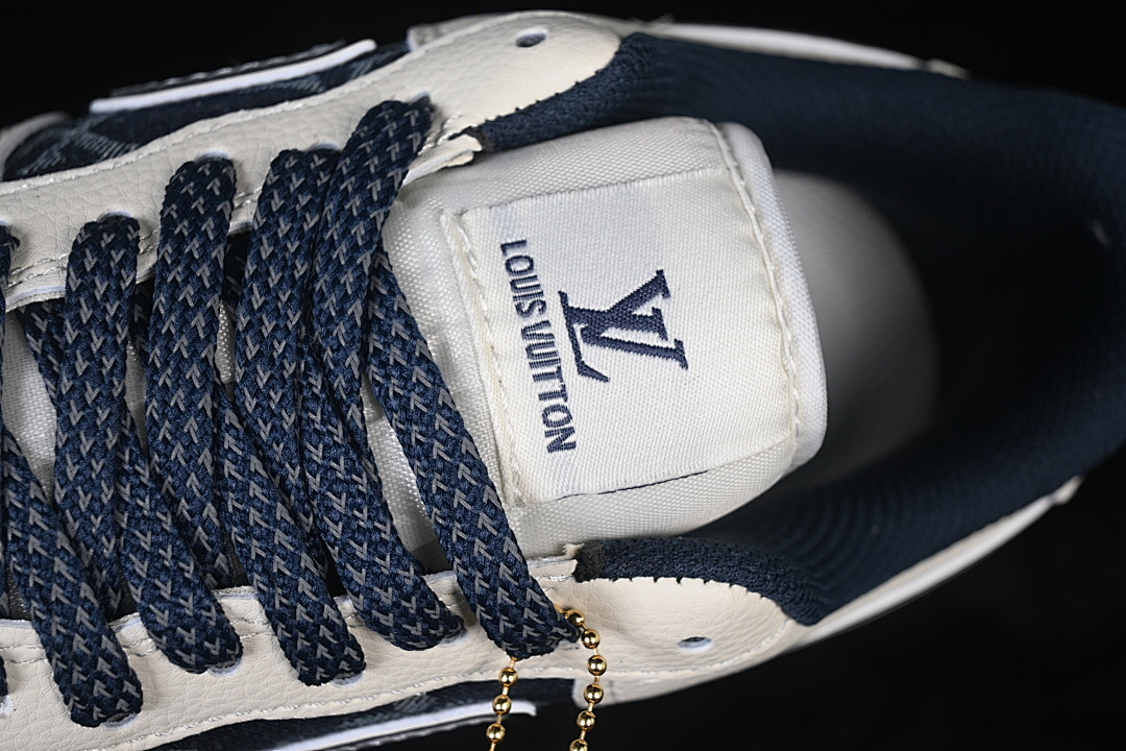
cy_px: 376
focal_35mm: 75
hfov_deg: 27.0
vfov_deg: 18.2
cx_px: 563
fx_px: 2346
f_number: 7.1
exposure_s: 1/60
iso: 160
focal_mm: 50
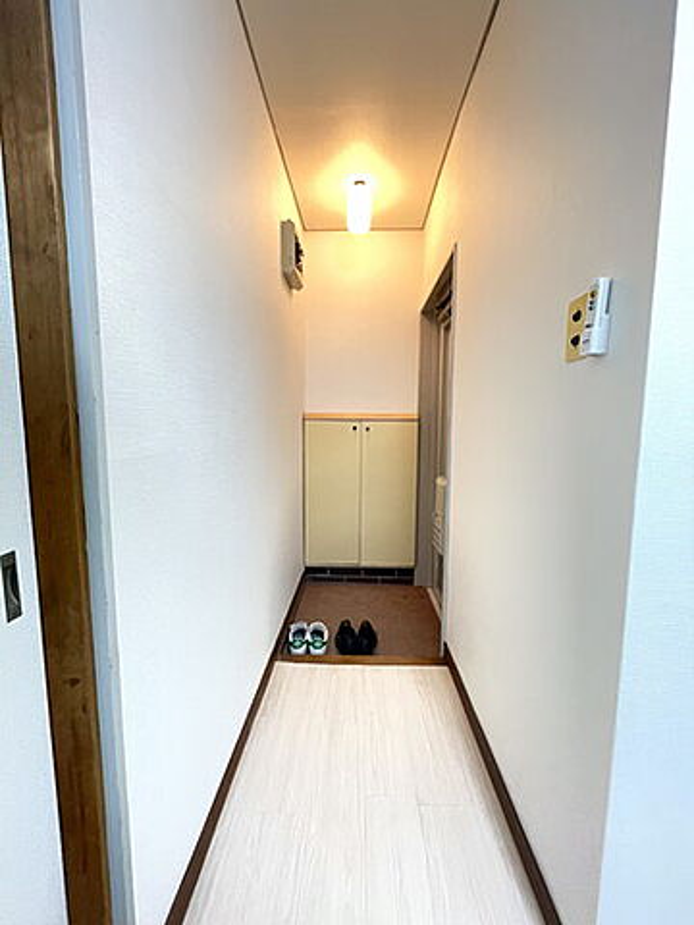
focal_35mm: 14
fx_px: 374
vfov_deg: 102.1
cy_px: 462
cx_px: 347
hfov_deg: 85.7
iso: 500
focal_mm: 1.55
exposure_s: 1/50
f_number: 2.4
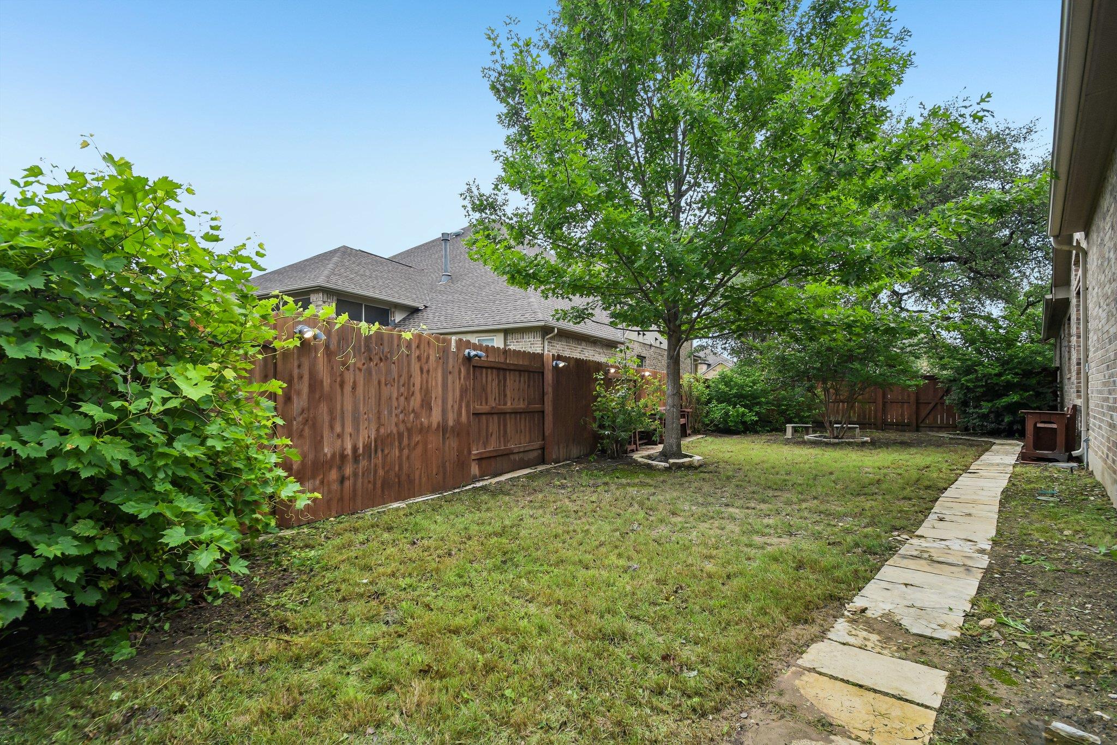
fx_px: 465
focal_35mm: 15
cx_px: 558
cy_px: 372
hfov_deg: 100.4
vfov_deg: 77.3
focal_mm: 10
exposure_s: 1/200
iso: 400
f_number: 8
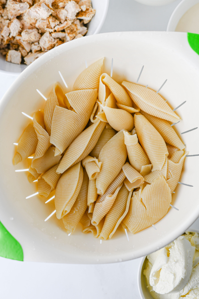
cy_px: 150
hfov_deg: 27.0
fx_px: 415
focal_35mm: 50
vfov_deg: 39.6
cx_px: 100
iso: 125
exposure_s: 1/125
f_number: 4
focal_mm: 50
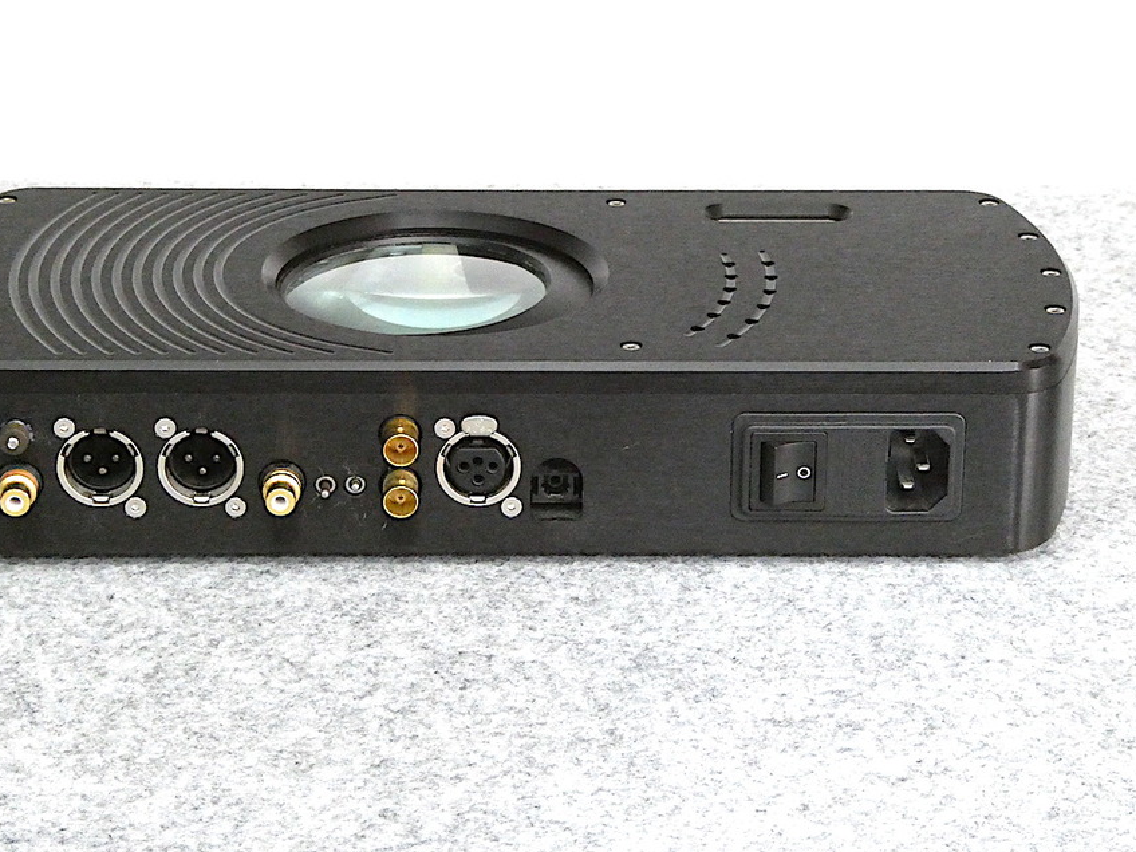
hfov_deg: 16.4
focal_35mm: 120
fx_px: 3938
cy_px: 410
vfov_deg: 12.3
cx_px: 500
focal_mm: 19
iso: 1600
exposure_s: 1/60
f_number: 5.1
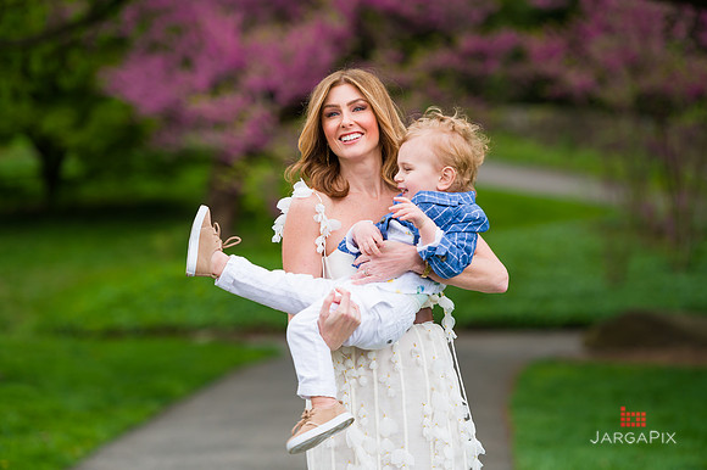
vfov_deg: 9.5
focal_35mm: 145
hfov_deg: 14.2
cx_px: 354
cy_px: 235
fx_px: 2846
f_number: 3.5
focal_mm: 145
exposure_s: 1/800
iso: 200
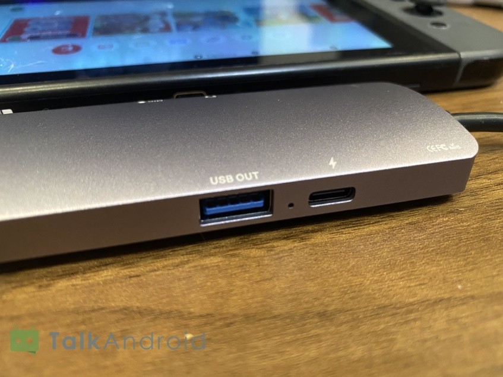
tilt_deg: -32.9
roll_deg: -0.1
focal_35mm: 26
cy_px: 188
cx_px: 252
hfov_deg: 67.3
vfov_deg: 53.1
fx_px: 378
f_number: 1.8
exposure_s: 1/30
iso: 500
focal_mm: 4.25
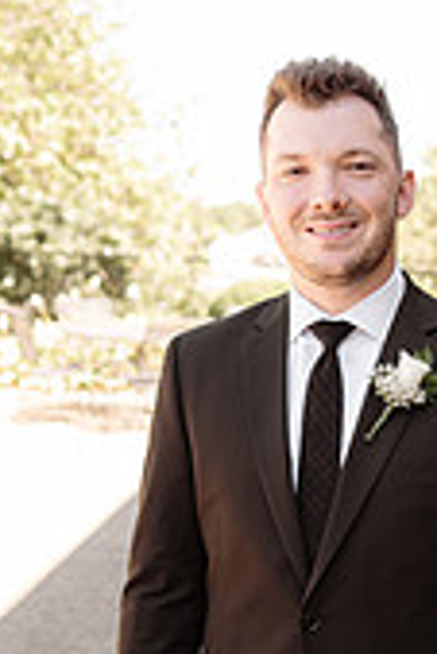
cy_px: 399
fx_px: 1163
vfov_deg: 31.3
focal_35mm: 64
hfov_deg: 20.8
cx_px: 406
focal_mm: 24
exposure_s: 1/500
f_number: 2.2
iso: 125
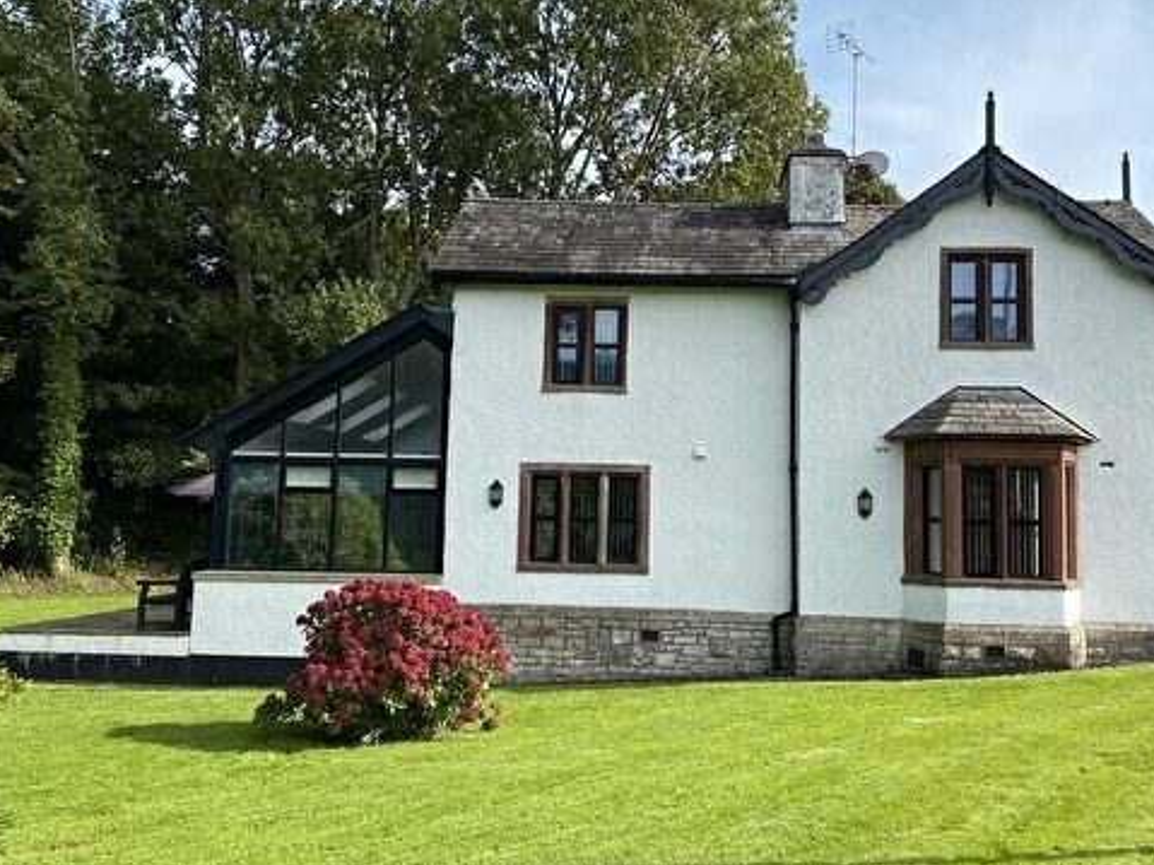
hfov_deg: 48.9
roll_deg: -0.5
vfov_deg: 37.7
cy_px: 396
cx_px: 629
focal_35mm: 38
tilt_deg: +5.8
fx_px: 1266
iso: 32
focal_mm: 4.25
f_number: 1.8
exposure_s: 1/1866
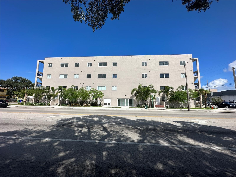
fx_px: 95
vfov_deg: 85.7
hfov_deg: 102.1
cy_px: 88
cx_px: 118
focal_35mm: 14
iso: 50
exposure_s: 1/5051
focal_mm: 2.22
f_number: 2.2
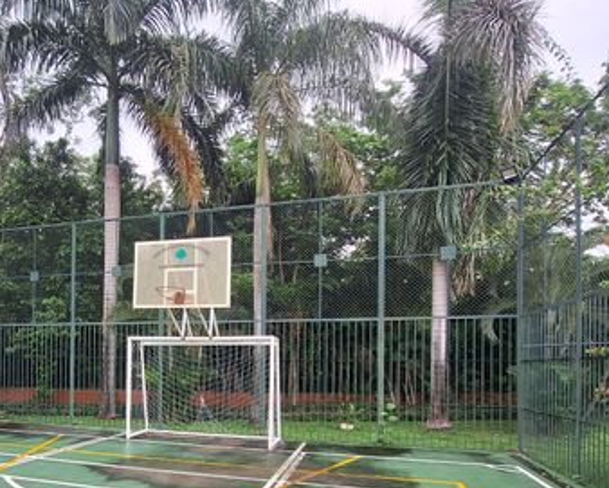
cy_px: 351
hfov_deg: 66.0
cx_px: 197
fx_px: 451
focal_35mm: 25
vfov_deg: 54.8
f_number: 2.2
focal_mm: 1.74
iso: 40
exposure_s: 1/134
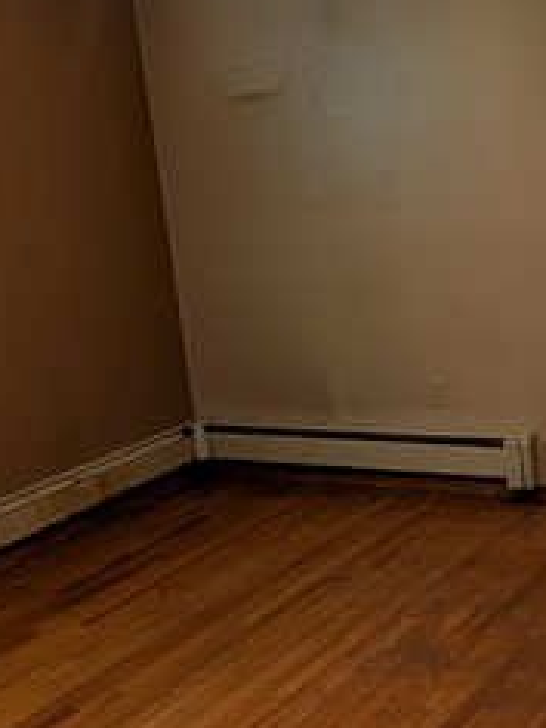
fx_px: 1094
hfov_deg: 27.5
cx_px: 427
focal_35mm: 52
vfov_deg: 36.8
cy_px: 362
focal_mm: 2.02
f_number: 1.7
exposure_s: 1/40
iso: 102
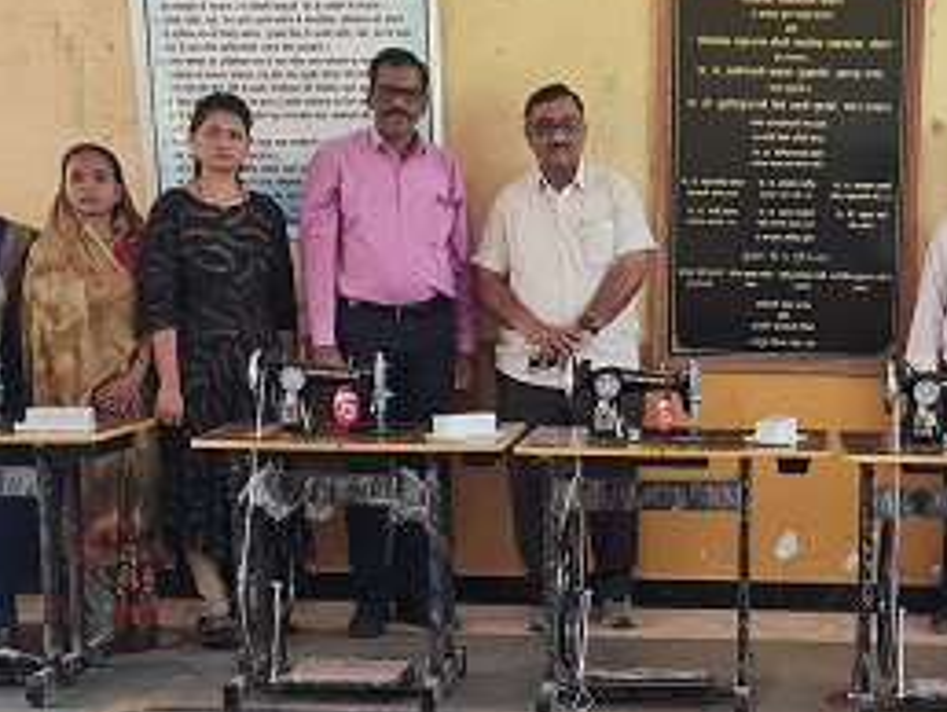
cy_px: 484
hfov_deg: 29.1
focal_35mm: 65
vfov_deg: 22.5
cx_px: 771
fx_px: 1780
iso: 250
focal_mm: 5.4
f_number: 1.8
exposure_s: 1/50
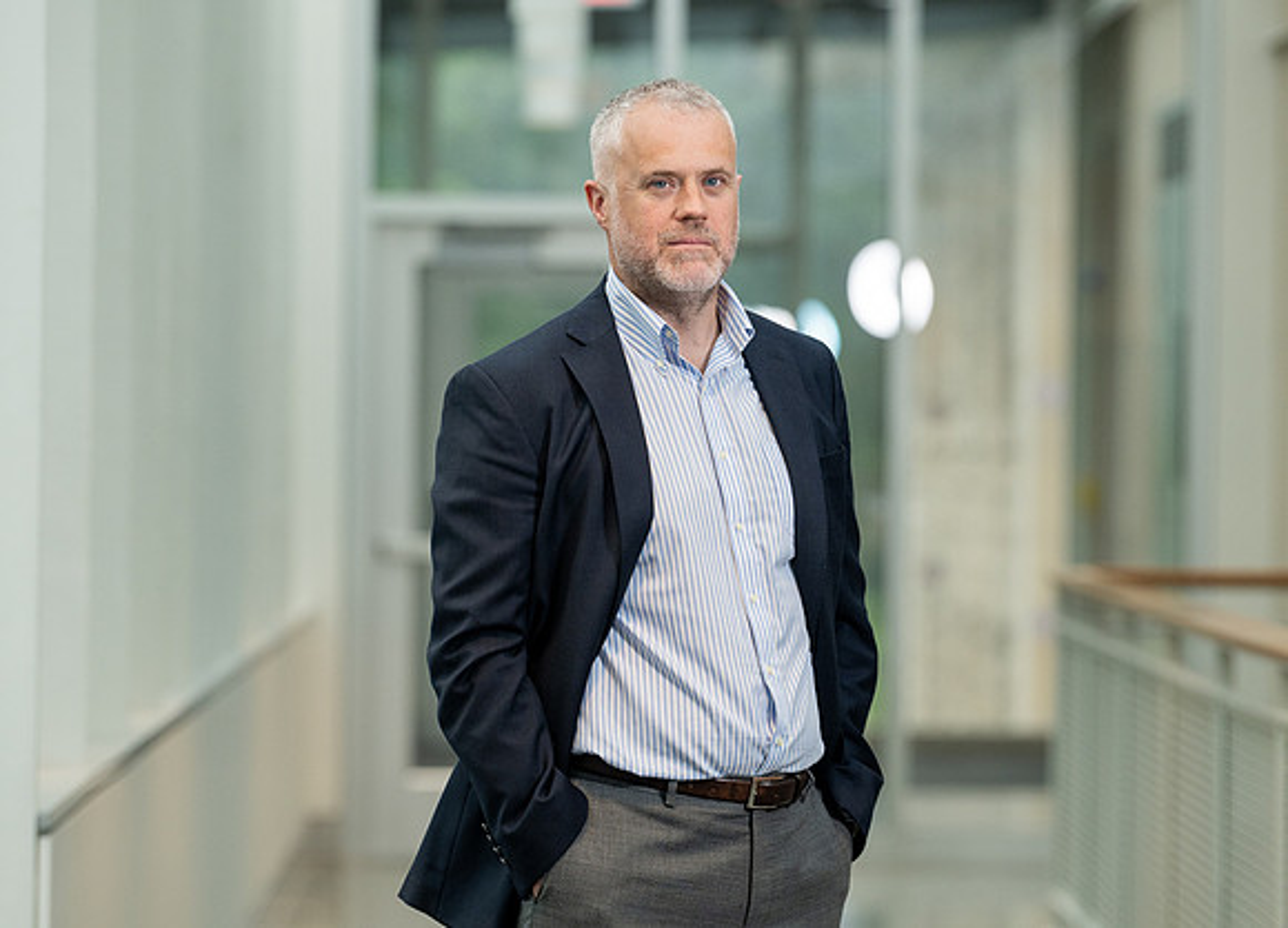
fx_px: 8444
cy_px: 437
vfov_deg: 6.3
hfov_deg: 8.7
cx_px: 623
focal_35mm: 230
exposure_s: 1/250
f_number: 4
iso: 640
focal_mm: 175
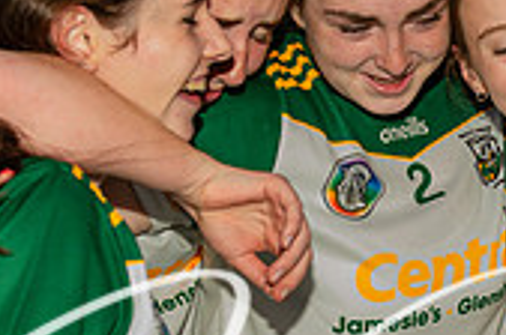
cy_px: 201
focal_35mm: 132
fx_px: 1852
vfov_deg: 10.3
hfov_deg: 15.2
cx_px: 539
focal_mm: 36
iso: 1600
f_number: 2.8
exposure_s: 1/60
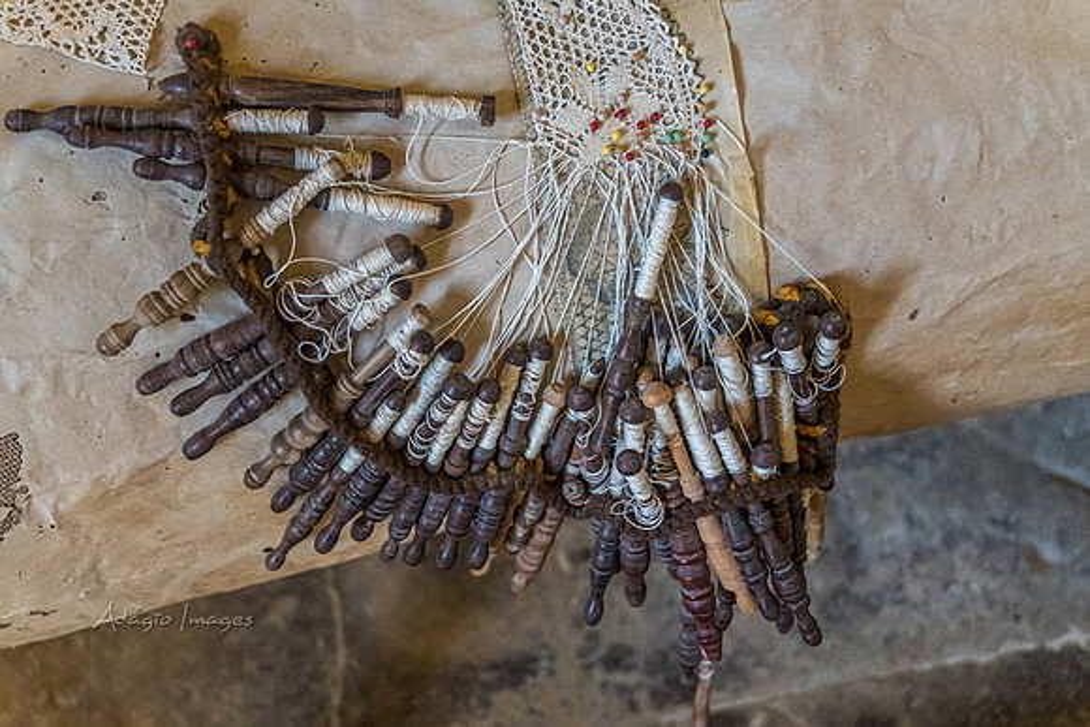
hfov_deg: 37.8
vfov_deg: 25.8
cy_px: 364
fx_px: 1590
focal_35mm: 52
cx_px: 545
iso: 5000
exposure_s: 1/60
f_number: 4.5
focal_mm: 35
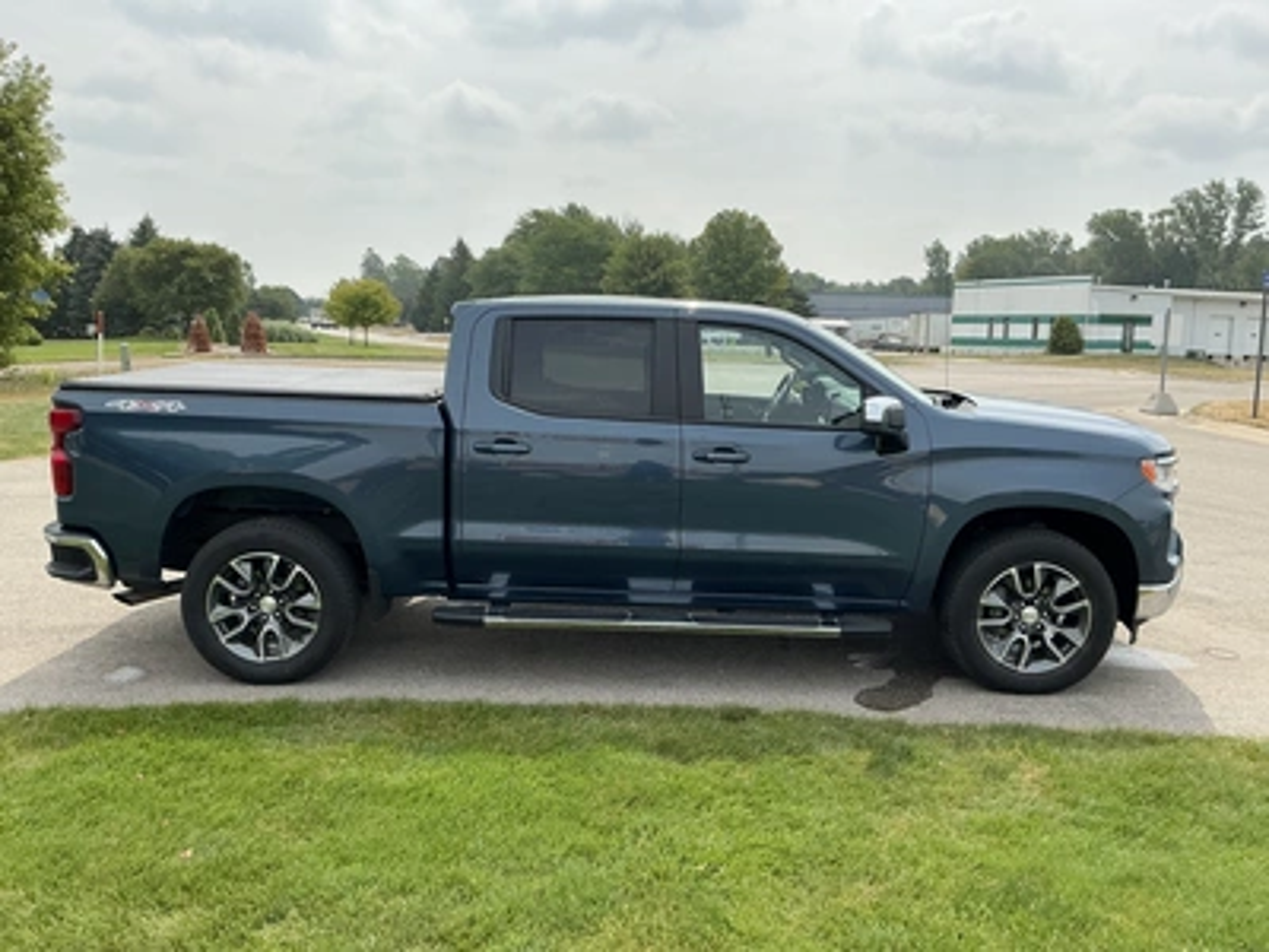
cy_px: 476
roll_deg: -1.3
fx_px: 1026
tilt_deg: -7.1
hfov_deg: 63.4
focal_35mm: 28
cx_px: 634
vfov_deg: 49.7
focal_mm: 3
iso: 25
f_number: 1.8
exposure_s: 1/1912
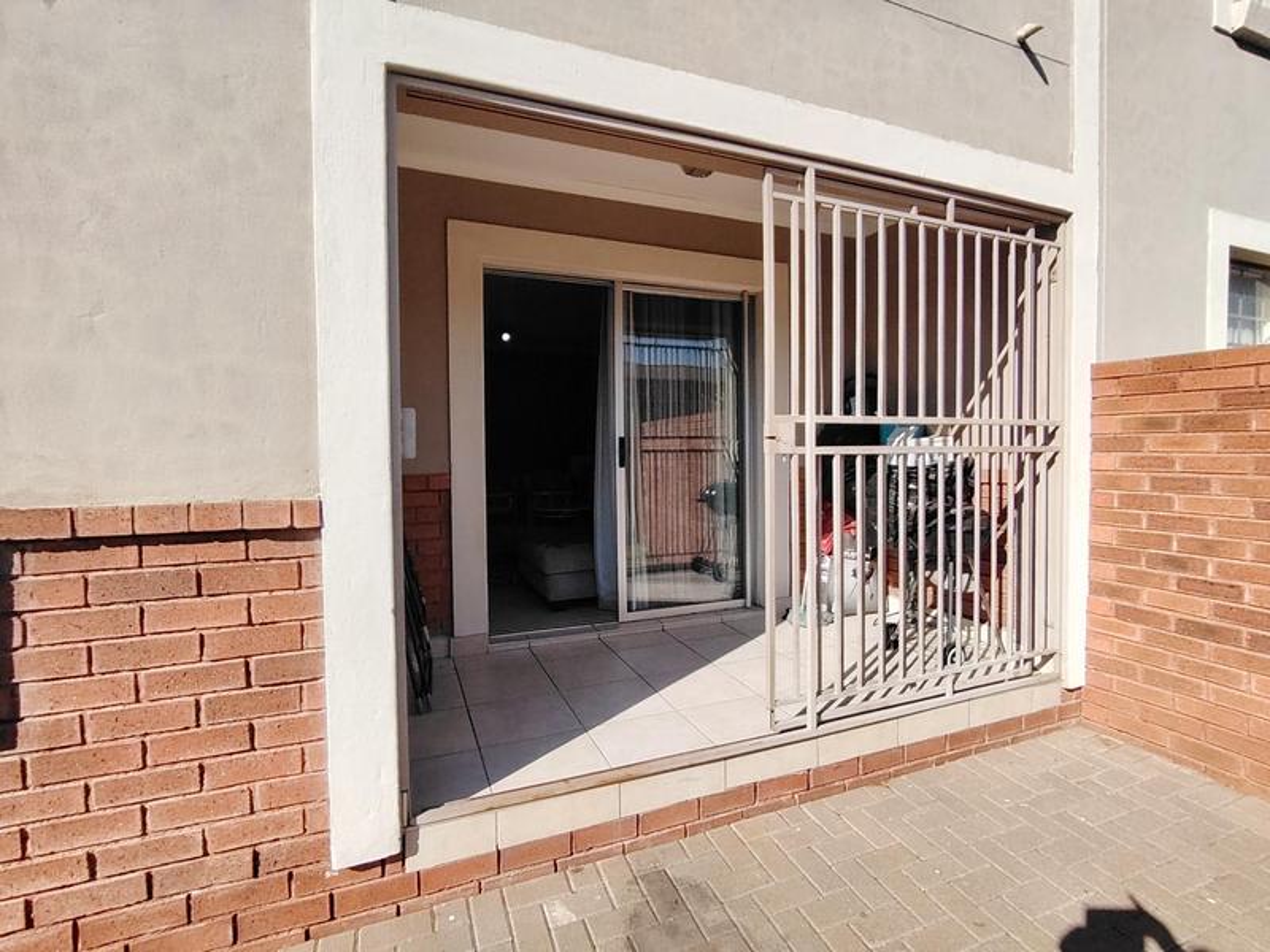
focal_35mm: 17
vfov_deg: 74.7
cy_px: 476
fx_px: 624
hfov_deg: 91.0
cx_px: 635
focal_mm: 1.42
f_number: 2.2
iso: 100
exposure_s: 1/2056
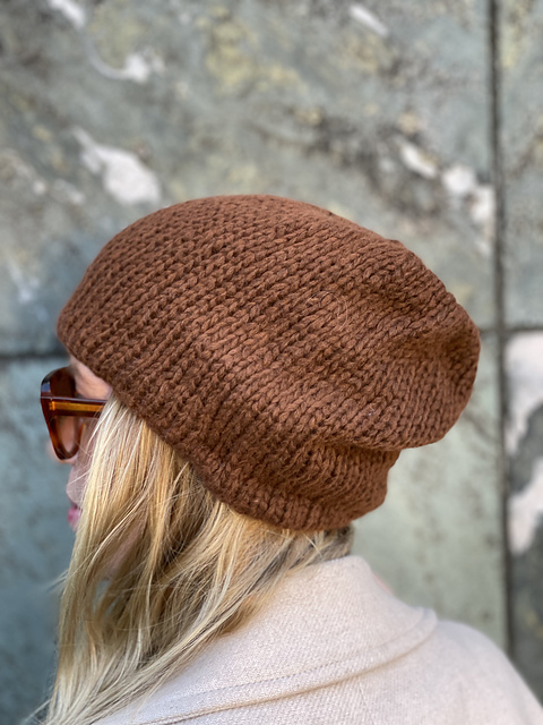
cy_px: 362
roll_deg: +3.3
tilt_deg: -11.7
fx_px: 1088
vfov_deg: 36.8
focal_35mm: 52
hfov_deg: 28.0
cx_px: 272
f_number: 2
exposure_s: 1/122
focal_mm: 6
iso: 125
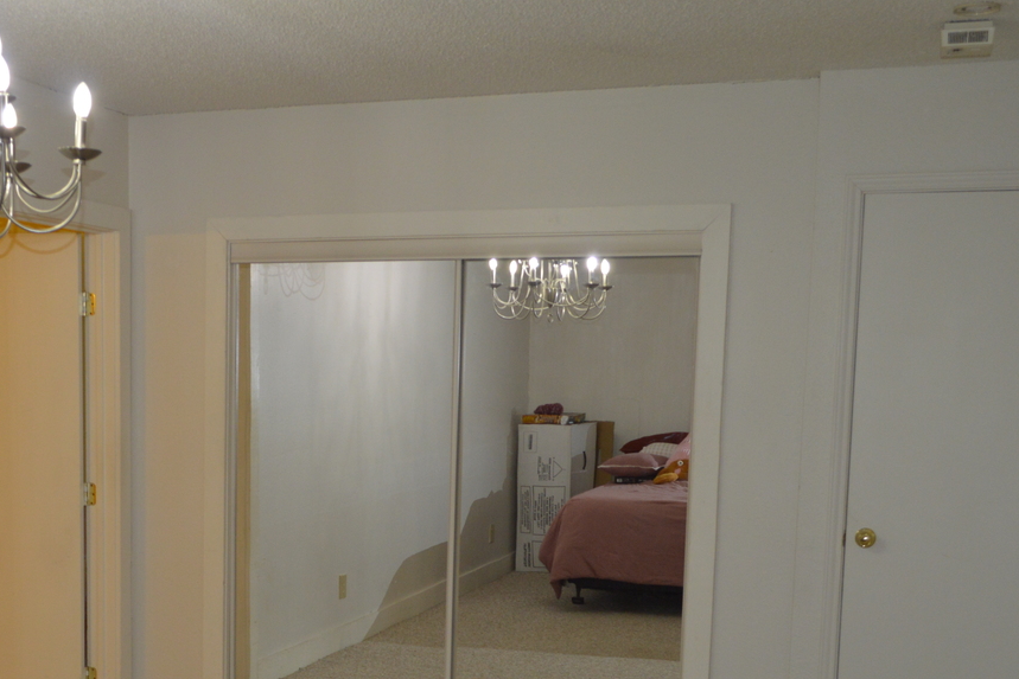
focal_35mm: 51
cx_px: 362
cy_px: 574
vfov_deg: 25.9
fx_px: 1444
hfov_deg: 38.5
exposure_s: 1/80
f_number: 4
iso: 400
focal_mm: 18
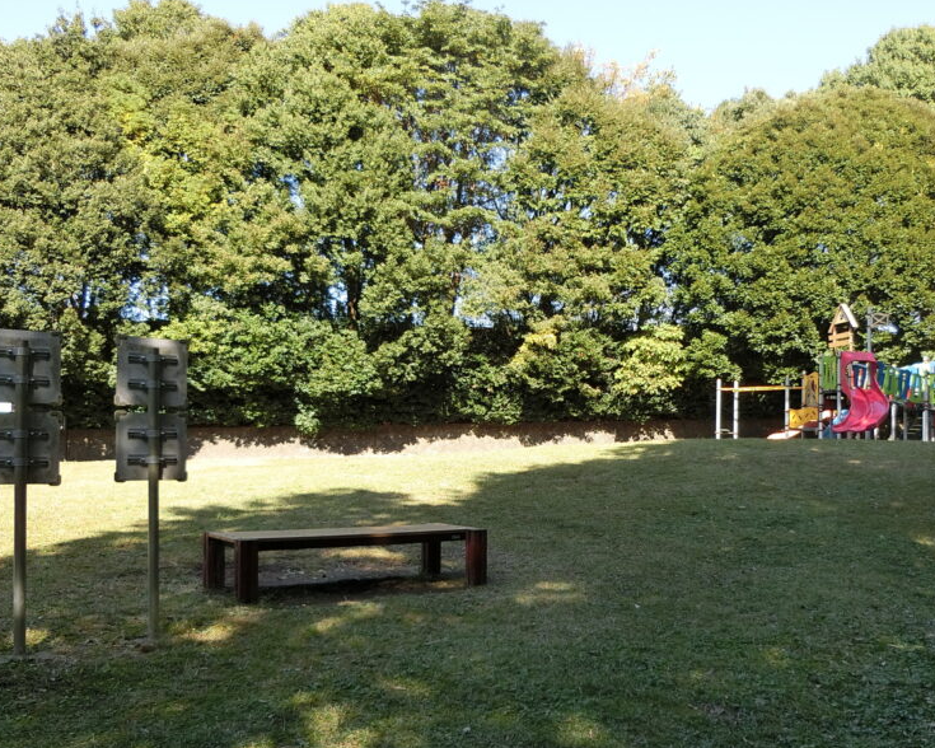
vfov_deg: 43.2
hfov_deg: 52.5
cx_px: 553
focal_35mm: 34
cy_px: 445
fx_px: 941
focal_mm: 4.5
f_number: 3.5
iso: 80
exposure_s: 1/200
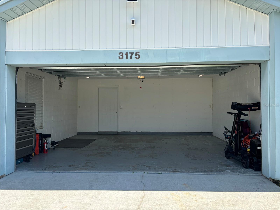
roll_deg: +0.1
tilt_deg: +0.3
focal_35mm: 26
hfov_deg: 67.3
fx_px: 210
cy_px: 105
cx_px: 140
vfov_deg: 53.1
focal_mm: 5.96
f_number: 1.6
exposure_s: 1/1567
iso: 50
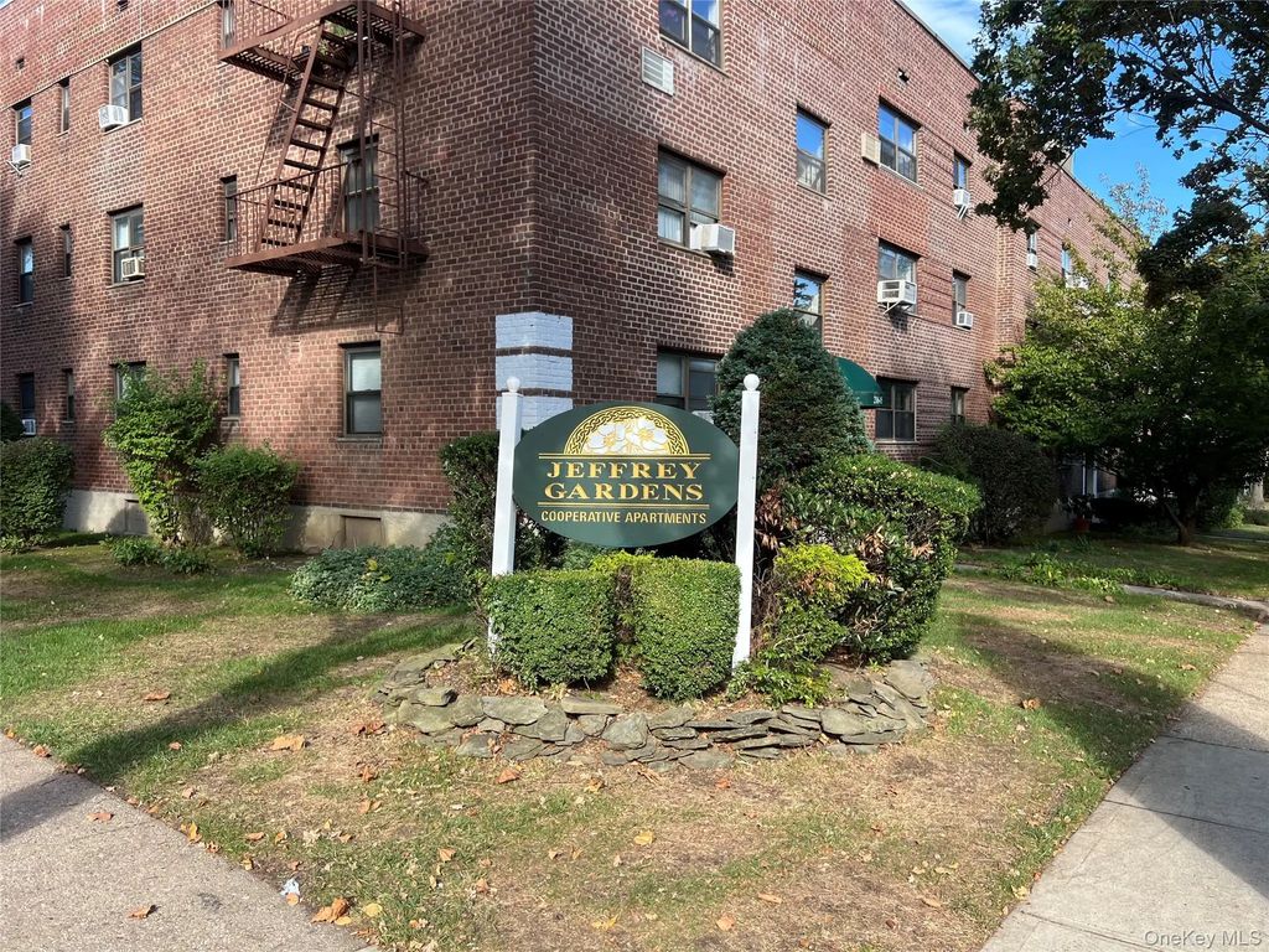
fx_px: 953
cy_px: 476
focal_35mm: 26
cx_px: 634
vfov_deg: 53.1
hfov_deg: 67.3
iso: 50
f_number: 1.5
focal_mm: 5.7
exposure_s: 1/887
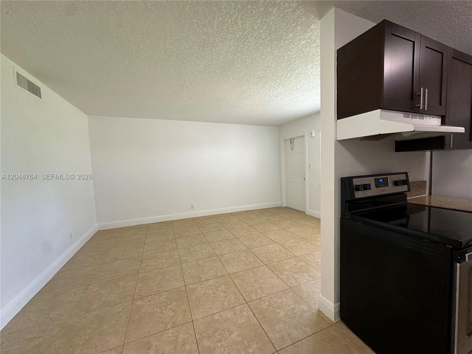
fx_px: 191
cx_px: 236
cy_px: 177
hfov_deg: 102.1
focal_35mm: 14
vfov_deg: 85.7
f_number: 2.2
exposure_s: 1/120
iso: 200
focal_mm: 2.22
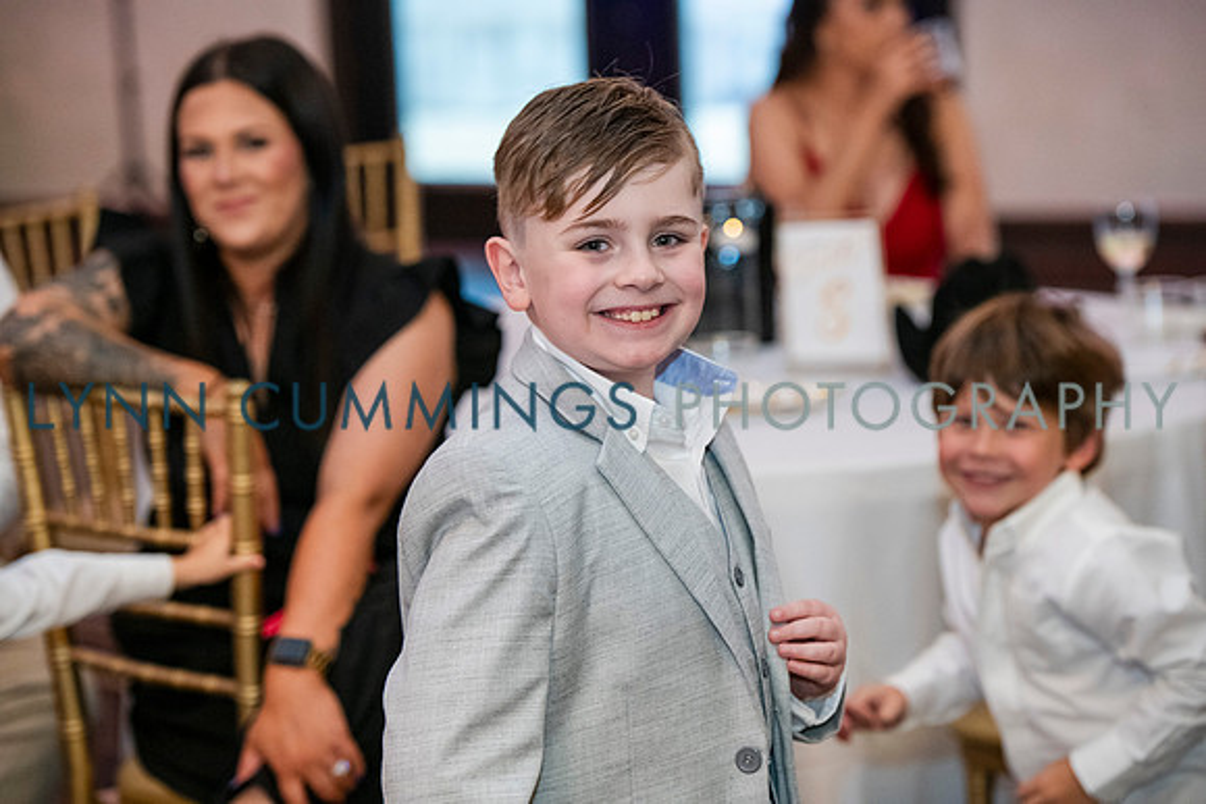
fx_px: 3887
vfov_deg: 11.8
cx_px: 603
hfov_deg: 17.6
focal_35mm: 116
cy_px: 402
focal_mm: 116
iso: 1600
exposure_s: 1/125
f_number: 3.5
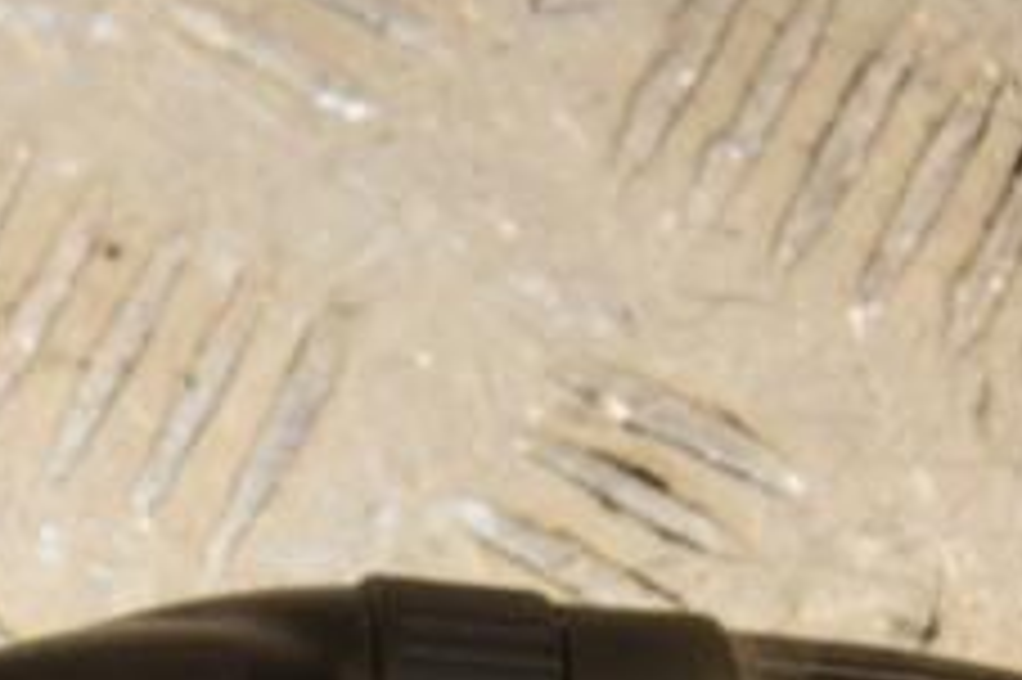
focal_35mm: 230
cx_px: -122
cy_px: 842
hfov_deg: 8.9
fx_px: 6525
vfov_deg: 5.9
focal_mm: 58
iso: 800
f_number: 8
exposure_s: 1/200
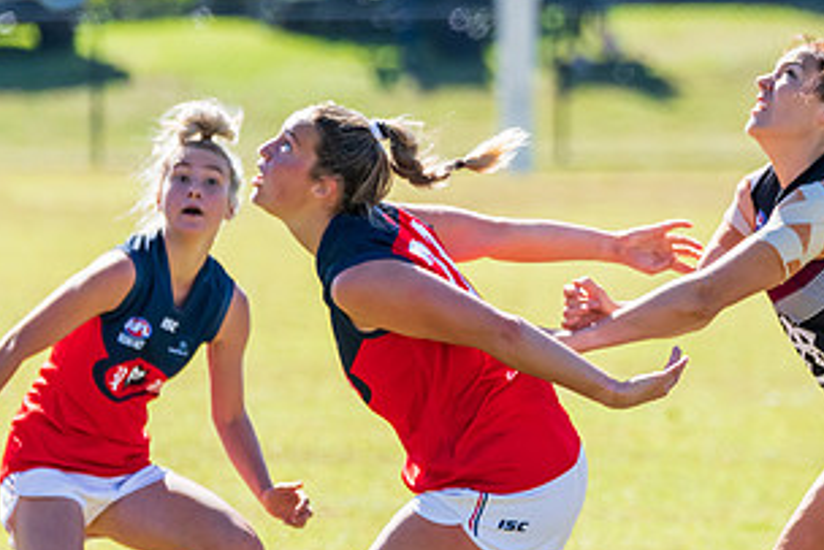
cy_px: 291
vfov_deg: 1.4
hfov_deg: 2.1
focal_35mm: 984
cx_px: 646
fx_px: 22532
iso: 800
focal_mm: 400
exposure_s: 1/2000
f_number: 6
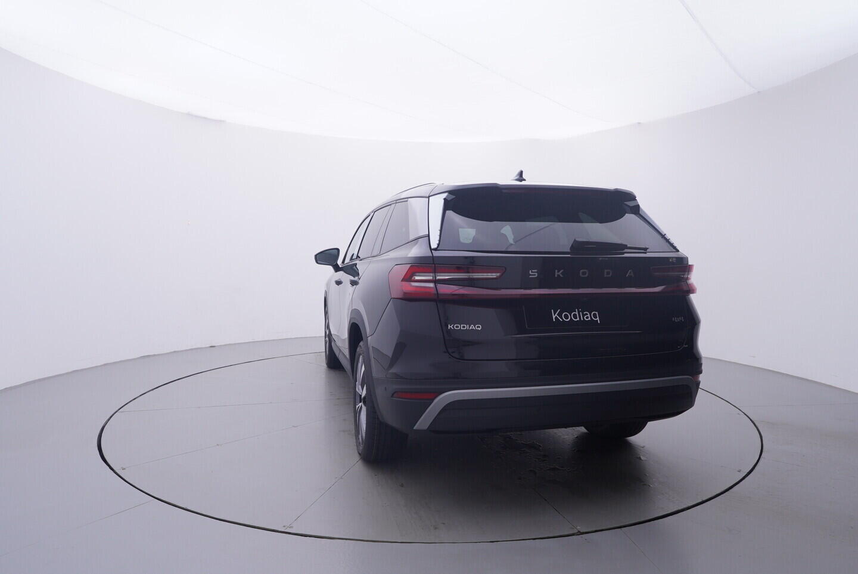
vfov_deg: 56.2
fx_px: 537
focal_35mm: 22
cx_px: 429
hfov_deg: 77.3
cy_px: 287
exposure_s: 1/80
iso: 200
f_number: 5
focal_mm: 15
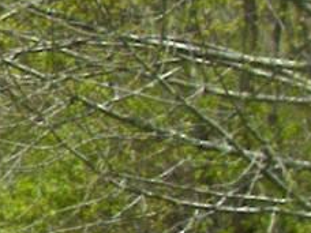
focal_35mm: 306
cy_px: 292
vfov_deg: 4.8
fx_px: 2749
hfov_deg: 5.9
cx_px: -711
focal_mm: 7
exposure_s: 1/419
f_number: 5.6
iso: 80
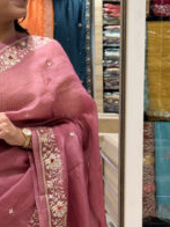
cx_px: 5
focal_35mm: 98
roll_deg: +0.1
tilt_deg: -7.9
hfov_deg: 14.9
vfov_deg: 19.9
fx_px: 642
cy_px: 175
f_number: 1.78
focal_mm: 6.76
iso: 64
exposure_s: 1/100
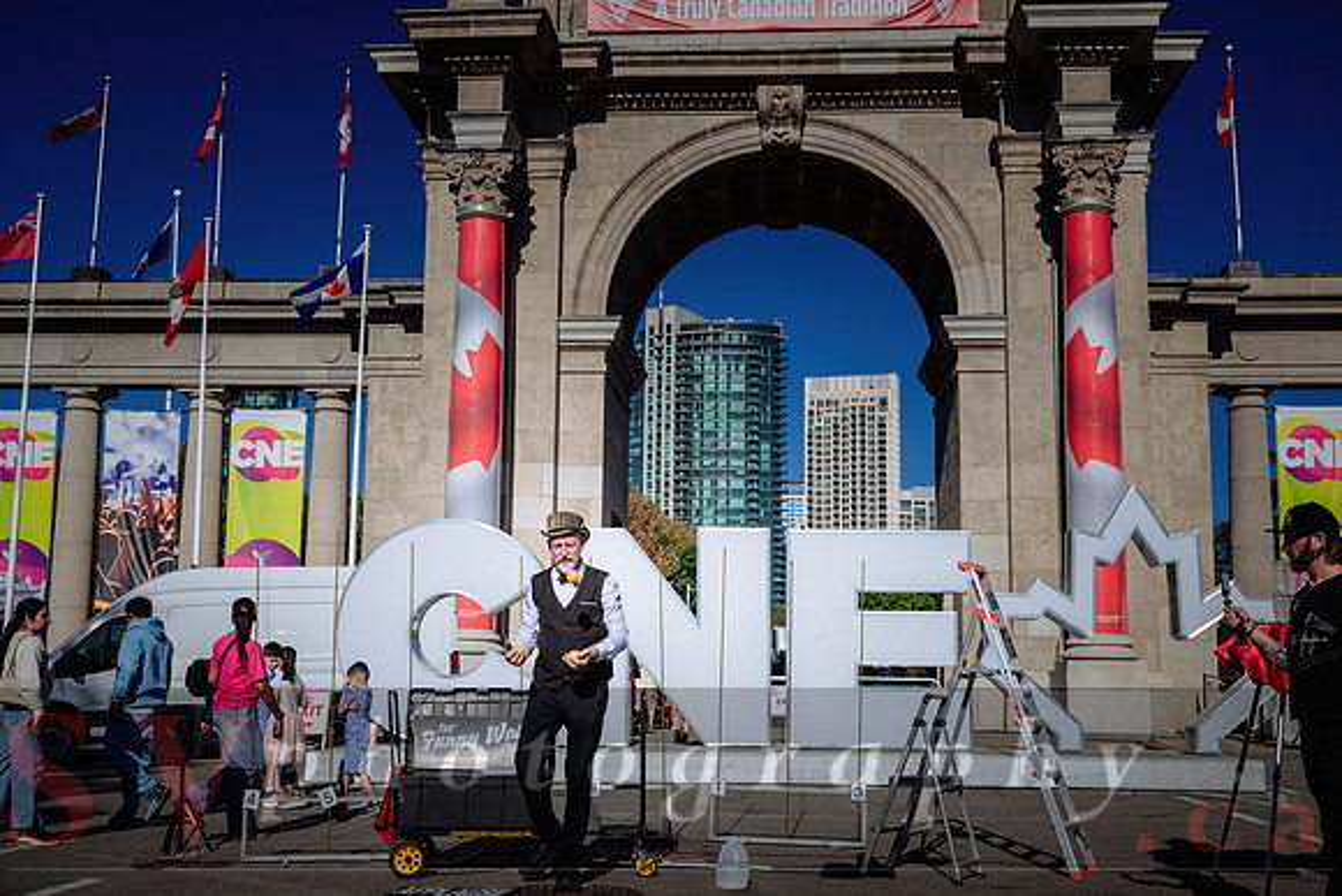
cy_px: 454
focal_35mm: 40
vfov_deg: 33.5
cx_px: 694
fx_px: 1490
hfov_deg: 48.5
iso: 64
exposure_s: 1/400
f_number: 6.3
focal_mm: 38
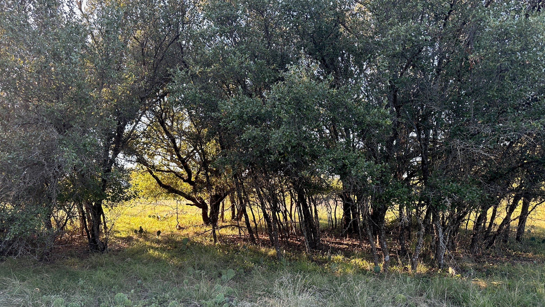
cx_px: 268
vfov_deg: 42.9
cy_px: 155
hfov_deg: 69.8
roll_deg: +0.5
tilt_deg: +3.5
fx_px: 390
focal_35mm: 27
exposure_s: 1/166
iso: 80
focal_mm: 6.86
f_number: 1.78
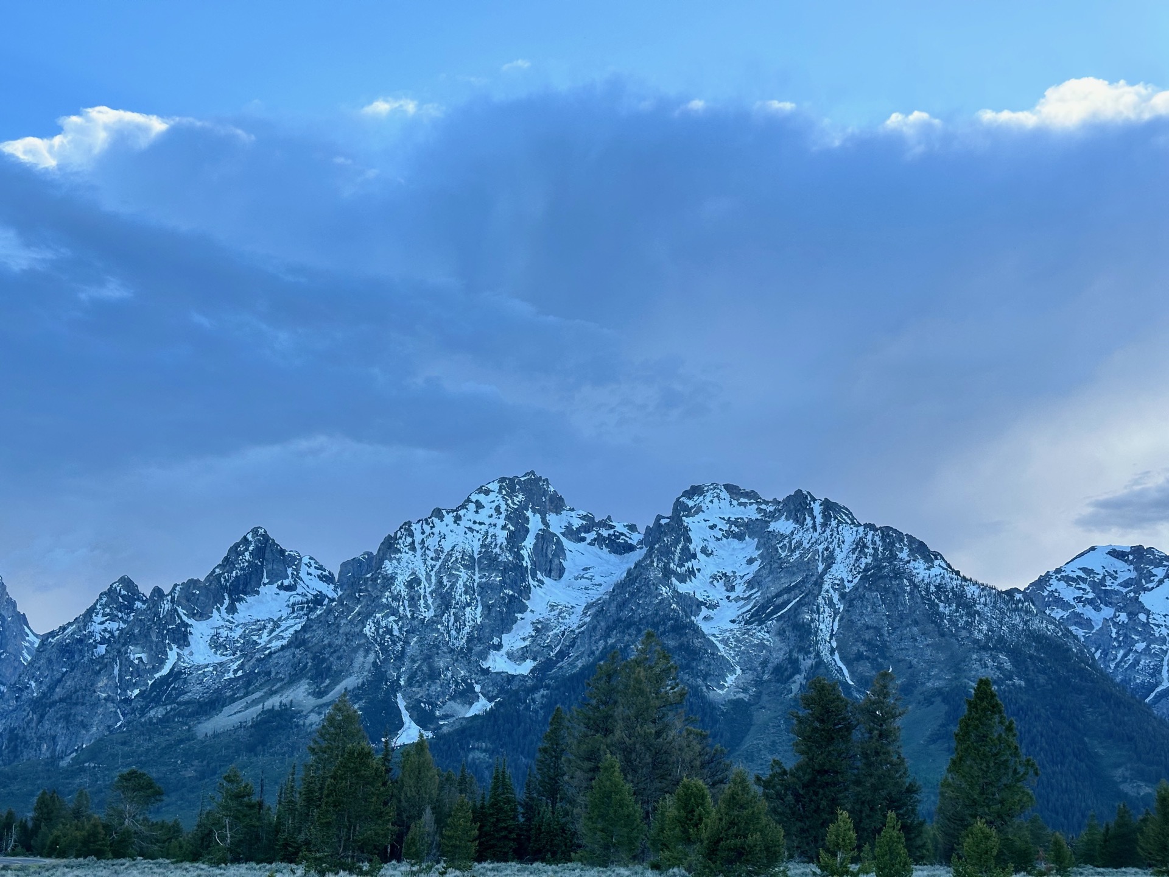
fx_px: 1621
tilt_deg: +13.1
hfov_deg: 39.7
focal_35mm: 48
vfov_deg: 30.3
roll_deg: -1.9
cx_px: 584
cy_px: 438
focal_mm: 6.86
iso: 64
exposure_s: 1/597
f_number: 1.78
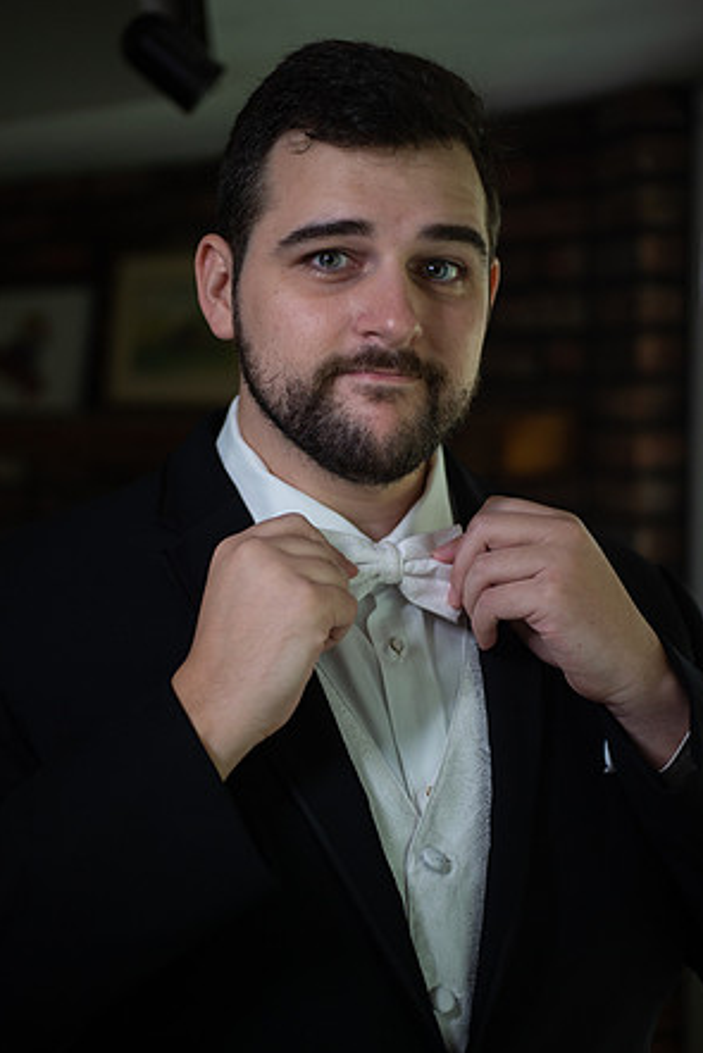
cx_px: 352
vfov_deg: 32.9
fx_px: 1785
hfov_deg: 22.3
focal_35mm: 61
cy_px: 531
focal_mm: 60
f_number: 3.2
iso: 1000
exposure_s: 1/250
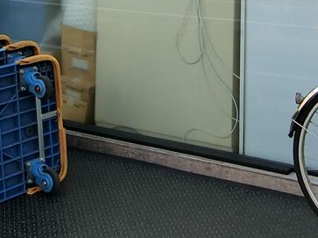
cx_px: 190
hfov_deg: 23.3
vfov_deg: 16.3
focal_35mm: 84
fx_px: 771
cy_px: -96
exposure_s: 1/320
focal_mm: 4.06
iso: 80
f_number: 2.7
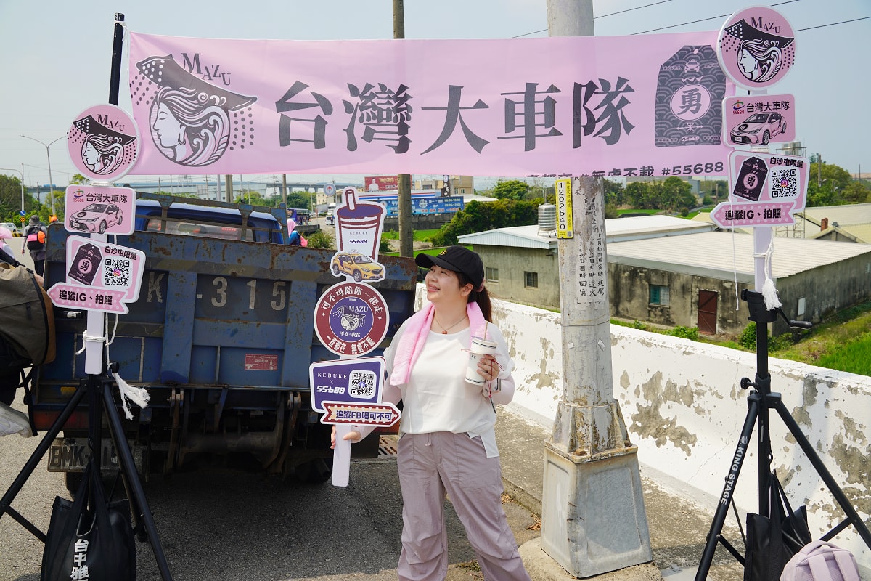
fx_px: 677
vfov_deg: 46.4
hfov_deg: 65.5
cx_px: 436
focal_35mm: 28
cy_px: 290
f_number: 9
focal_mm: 28
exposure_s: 1/125
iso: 100
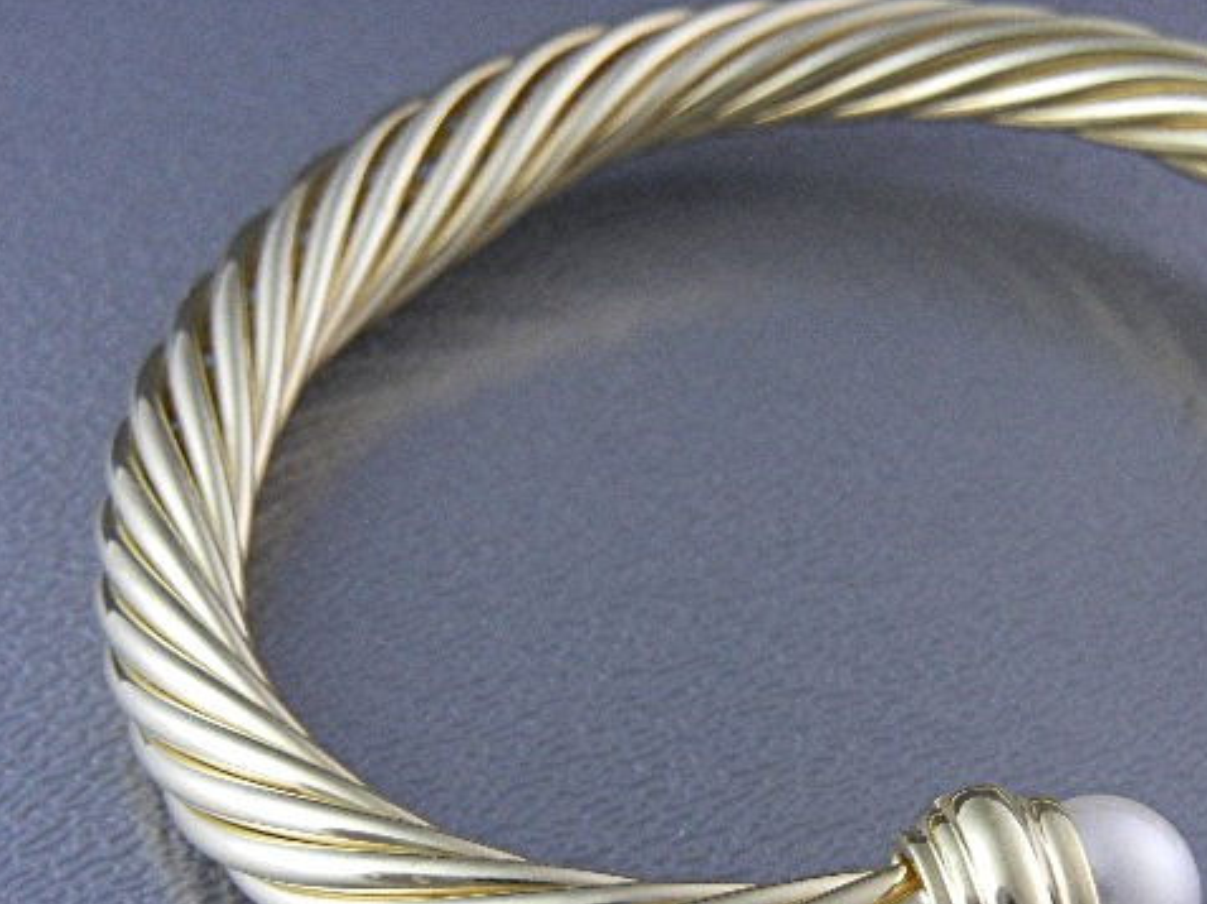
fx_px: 2753
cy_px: 561
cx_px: 793
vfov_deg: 18.6
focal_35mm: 79
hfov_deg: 24.6
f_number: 4
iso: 400
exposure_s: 1/25.6
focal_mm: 10.6
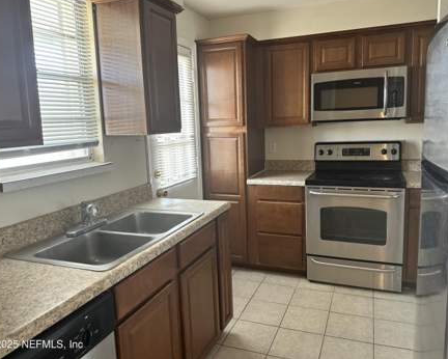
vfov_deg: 55.0
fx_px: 345
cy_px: 174
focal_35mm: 26
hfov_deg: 66.0
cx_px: 235
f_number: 1.78
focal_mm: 6.86
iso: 125
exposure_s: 1/60
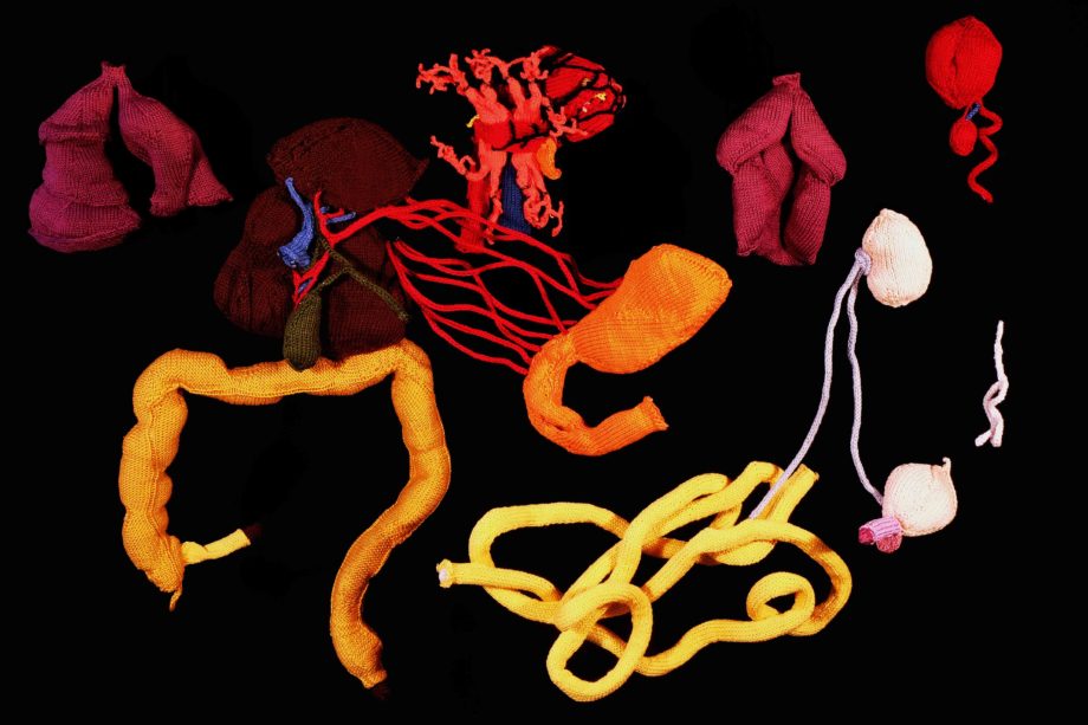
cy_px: 362
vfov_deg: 31.9
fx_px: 1269
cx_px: 544
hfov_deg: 46.4
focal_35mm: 42
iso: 800
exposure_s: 1/5
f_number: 22
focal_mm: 27.7
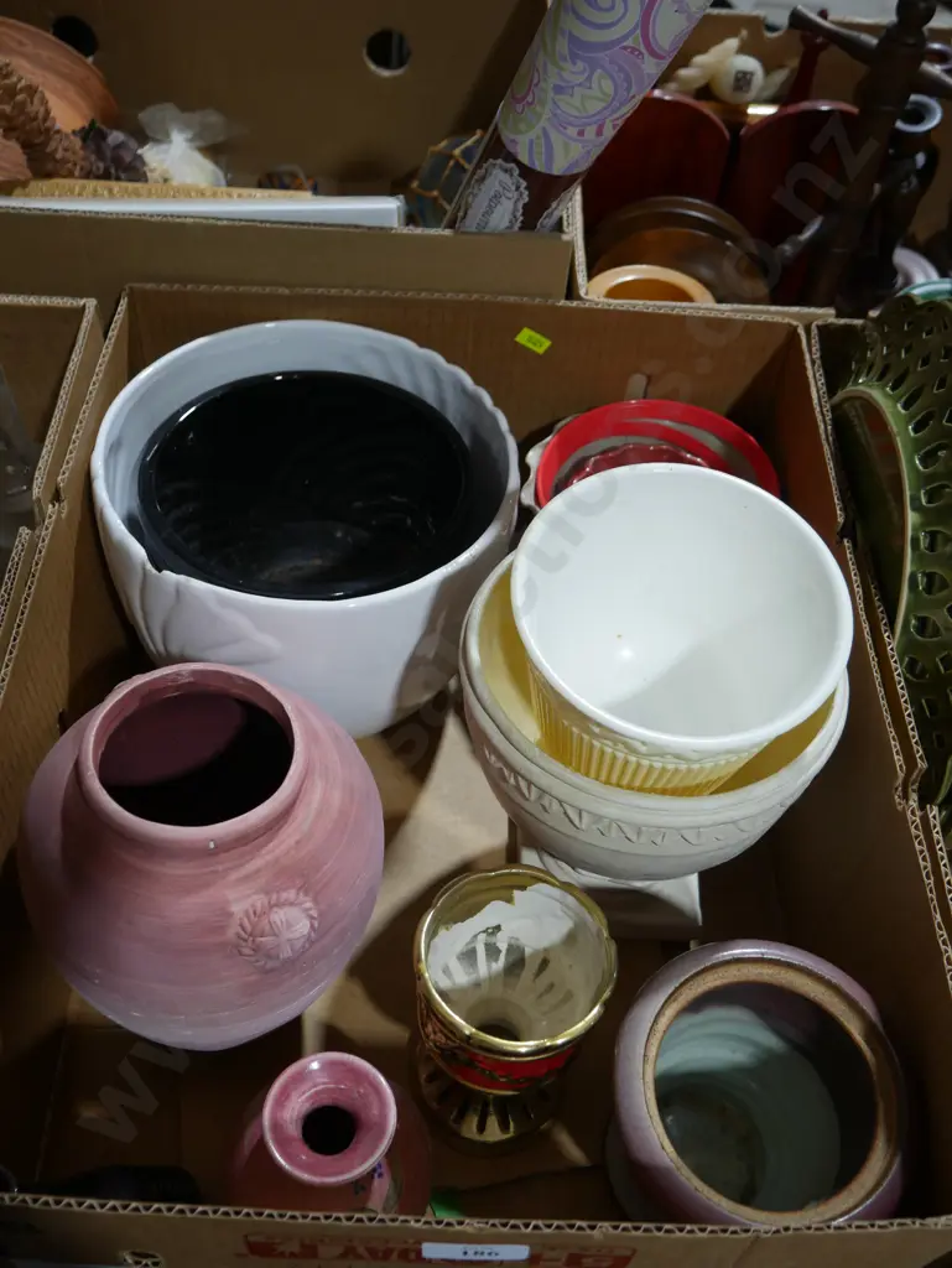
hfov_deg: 39.7
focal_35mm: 36
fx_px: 1319
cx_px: 476
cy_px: 634
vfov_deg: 51.3
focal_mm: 18
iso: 200
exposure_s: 1/60
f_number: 4
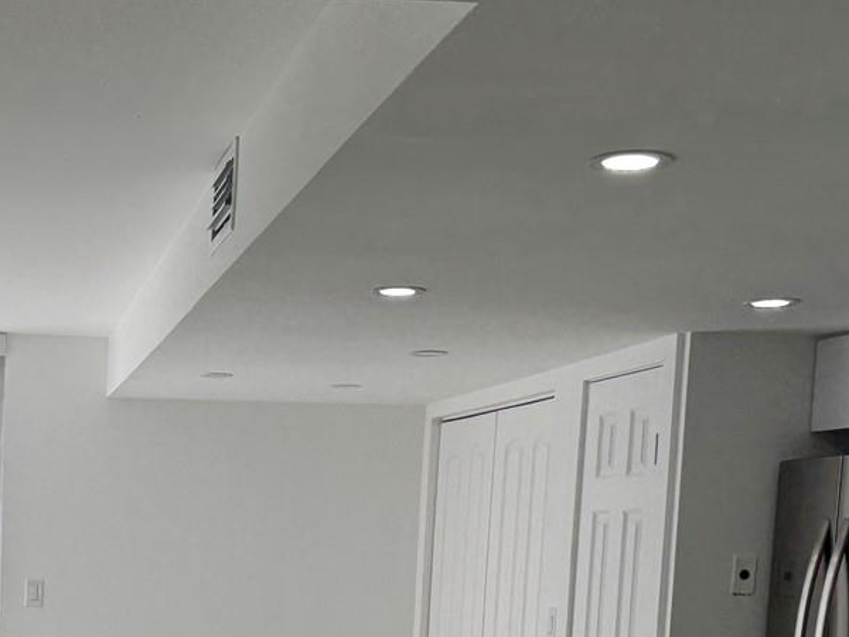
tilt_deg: -6.5
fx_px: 1570
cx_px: 52
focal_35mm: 64
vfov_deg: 21.9
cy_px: 675
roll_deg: -1.5
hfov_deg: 28.8
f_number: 1.78
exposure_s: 1/842
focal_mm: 6.76
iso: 80
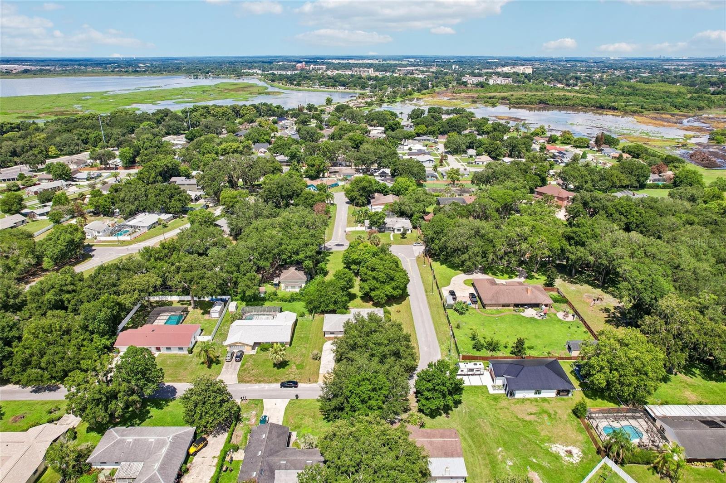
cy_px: 242
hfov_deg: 78.6
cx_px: 363
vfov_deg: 57.2
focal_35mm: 22
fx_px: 444
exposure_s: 1/2000
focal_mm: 8.4
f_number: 2.8
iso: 110
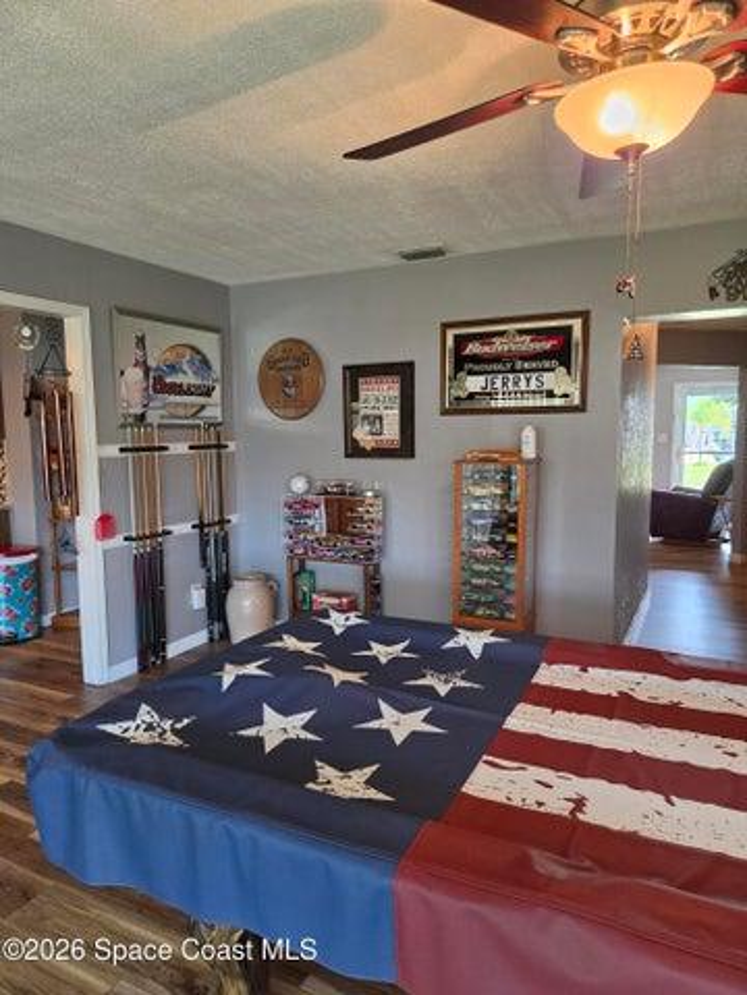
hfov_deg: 58.9
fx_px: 662
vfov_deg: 73.9
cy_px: 498
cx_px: 374
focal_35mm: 23
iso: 250
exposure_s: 1/120
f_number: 1.8
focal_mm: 5.4
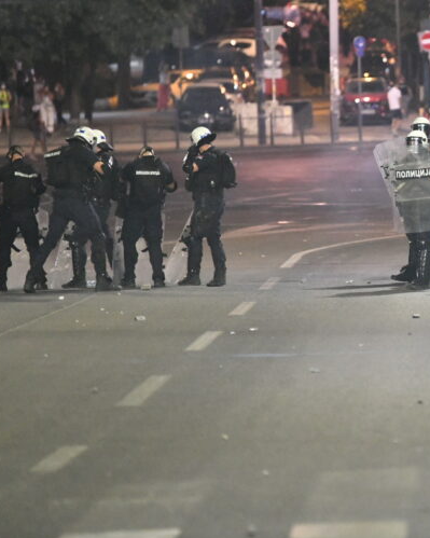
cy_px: 178
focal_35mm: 385
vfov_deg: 5.0
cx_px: 475
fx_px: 6126
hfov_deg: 4.0
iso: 6400
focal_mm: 200
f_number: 2.8
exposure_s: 1/200
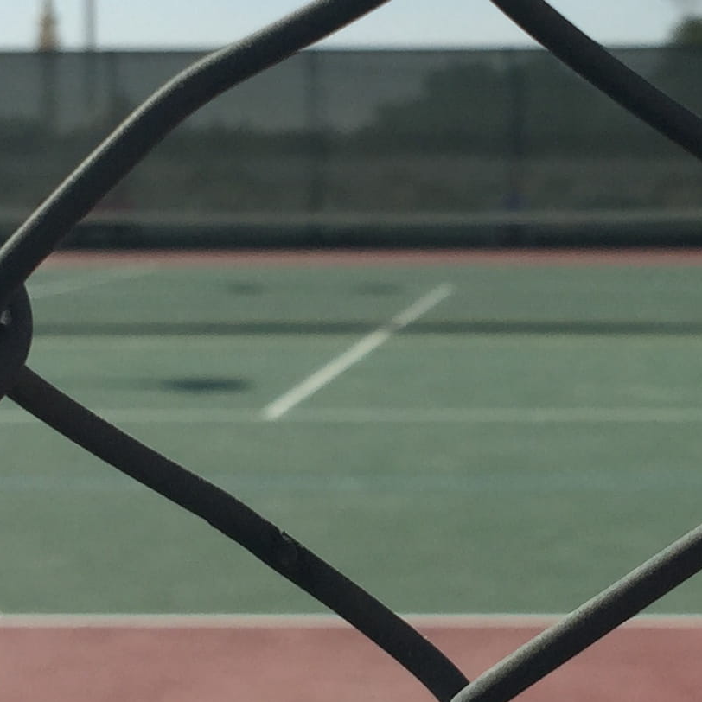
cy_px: 346
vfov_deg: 16.9
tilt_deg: -3.1
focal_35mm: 103
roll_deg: -1.0
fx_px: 2363
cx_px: 545
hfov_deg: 16.8
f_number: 2.2
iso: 32
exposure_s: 1/3968
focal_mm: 4.15
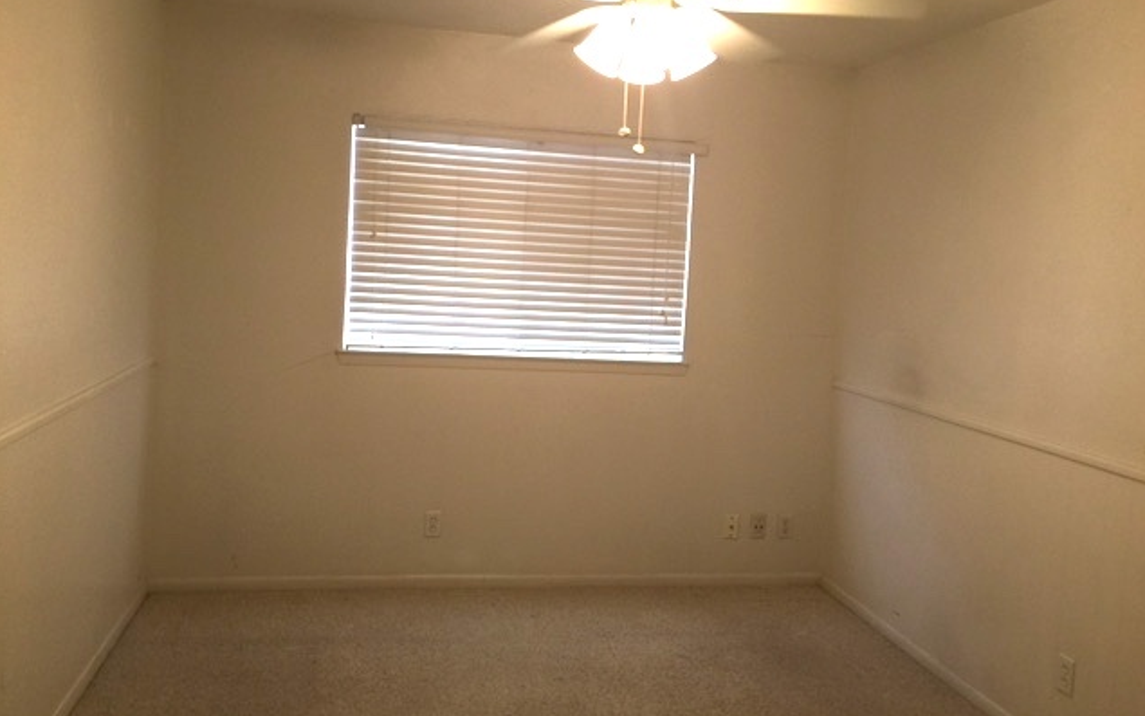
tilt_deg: -3.9
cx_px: 570
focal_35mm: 31
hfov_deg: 61.2
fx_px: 967
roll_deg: -3.3
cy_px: 326
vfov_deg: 40.6
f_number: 2.2
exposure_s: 1/30
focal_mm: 4.15
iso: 40
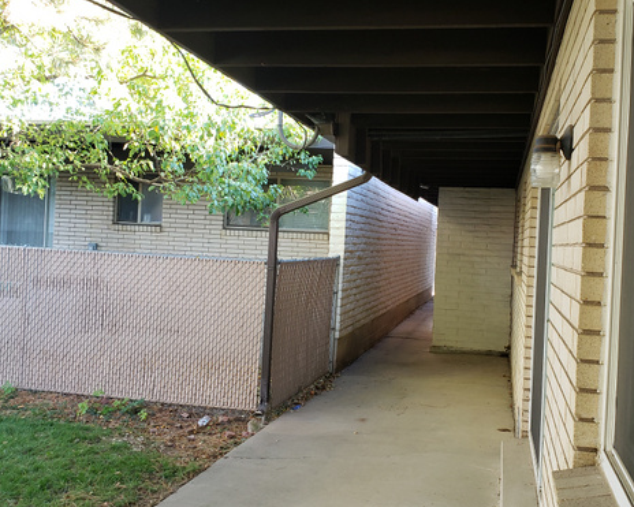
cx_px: 392
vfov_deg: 42.2
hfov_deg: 51.1
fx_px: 657
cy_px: 249
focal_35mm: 35
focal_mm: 4.3
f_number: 2.4
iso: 160
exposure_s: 1/60
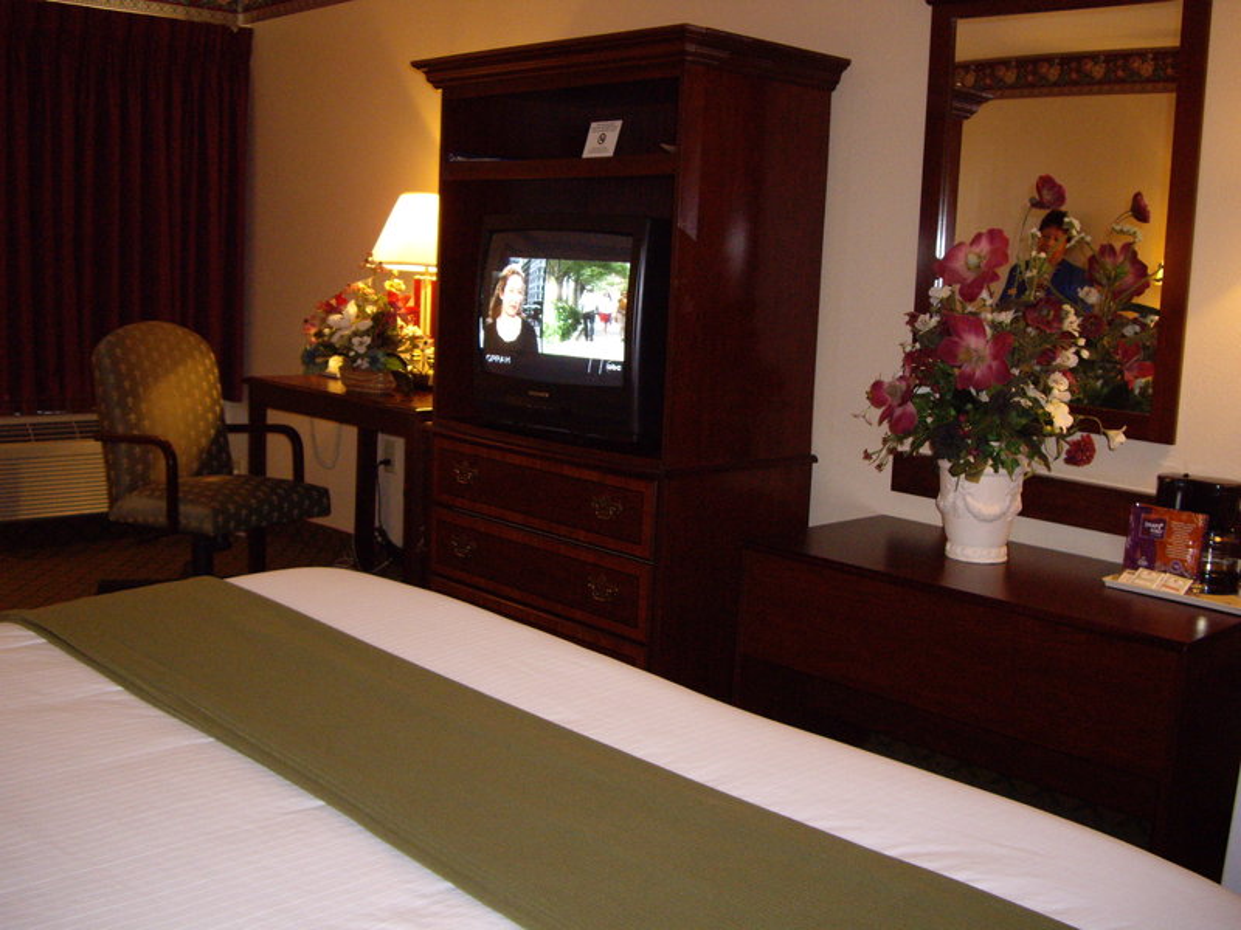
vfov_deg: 37.7
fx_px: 1362
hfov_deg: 49.0
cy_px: 465
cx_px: 620
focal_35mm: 38
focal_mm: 7.9
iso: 400
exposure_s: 1/40
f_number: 2.8
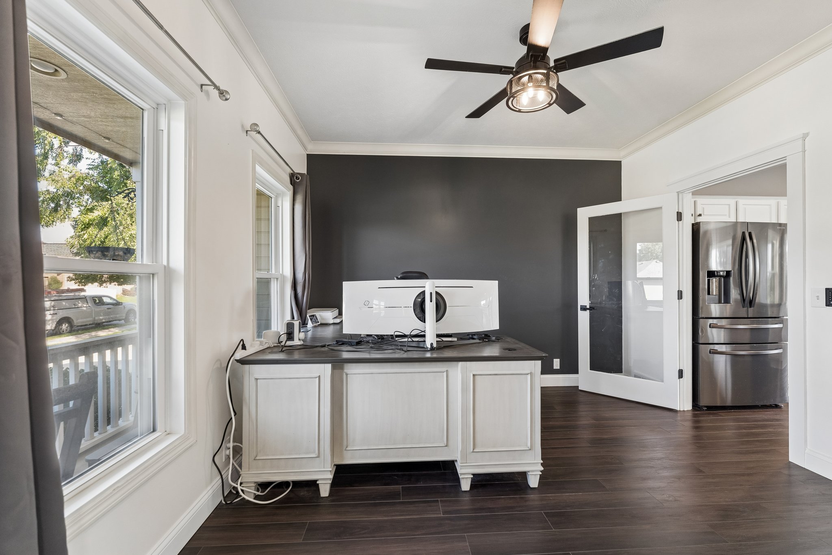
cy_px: 278
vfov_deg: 81.2
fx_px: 324
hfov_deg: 104.3
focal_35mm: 14
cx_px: 416
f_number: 6.3
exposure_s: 1/13
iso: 500
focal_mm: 14
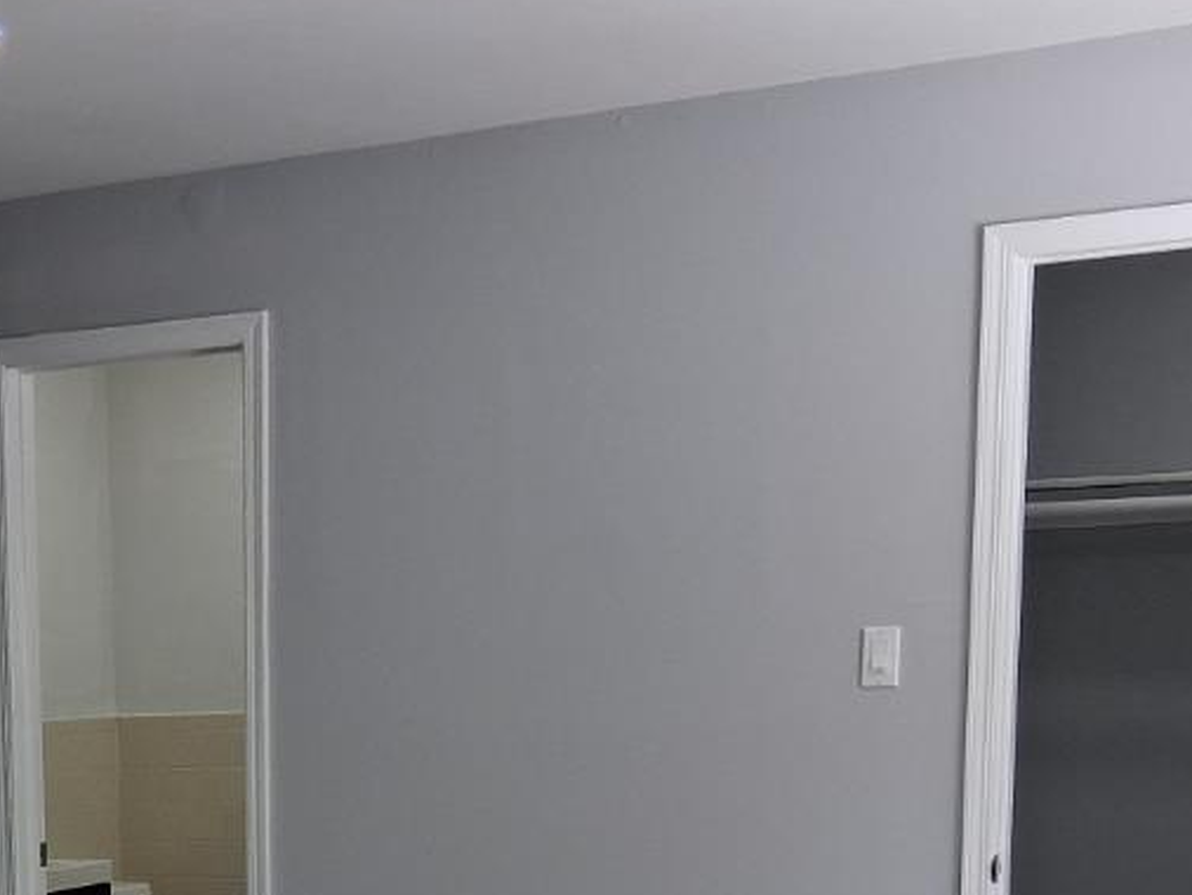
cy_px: 1143
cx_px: -21
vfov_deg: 18.0
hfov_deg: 24.1
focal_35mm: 77
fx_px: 2653
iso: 80
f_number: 1.8
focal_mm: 3.98
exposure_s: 1/100
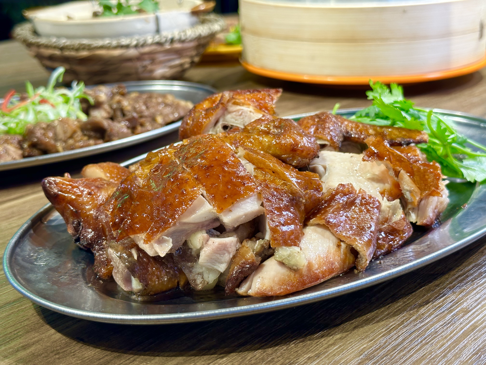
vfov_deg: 30.3
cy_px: 182
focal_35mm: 48
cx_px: 243
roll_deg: +2.0
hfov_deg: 39.7
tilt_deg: -20.6
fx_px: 674
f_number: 1.78
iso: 80
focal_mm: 6.86
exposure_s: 1/60
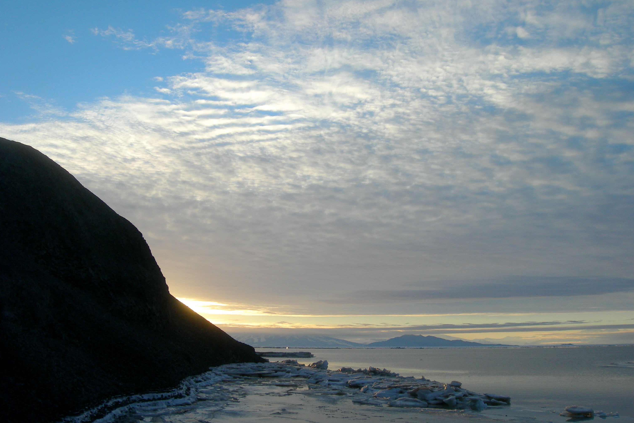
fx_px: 704
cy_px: 227
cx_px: 315
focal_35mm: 40
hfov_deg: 48.5
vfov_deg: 33.4
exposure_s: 1/300
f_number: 4.8
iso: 50
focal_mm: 7.8
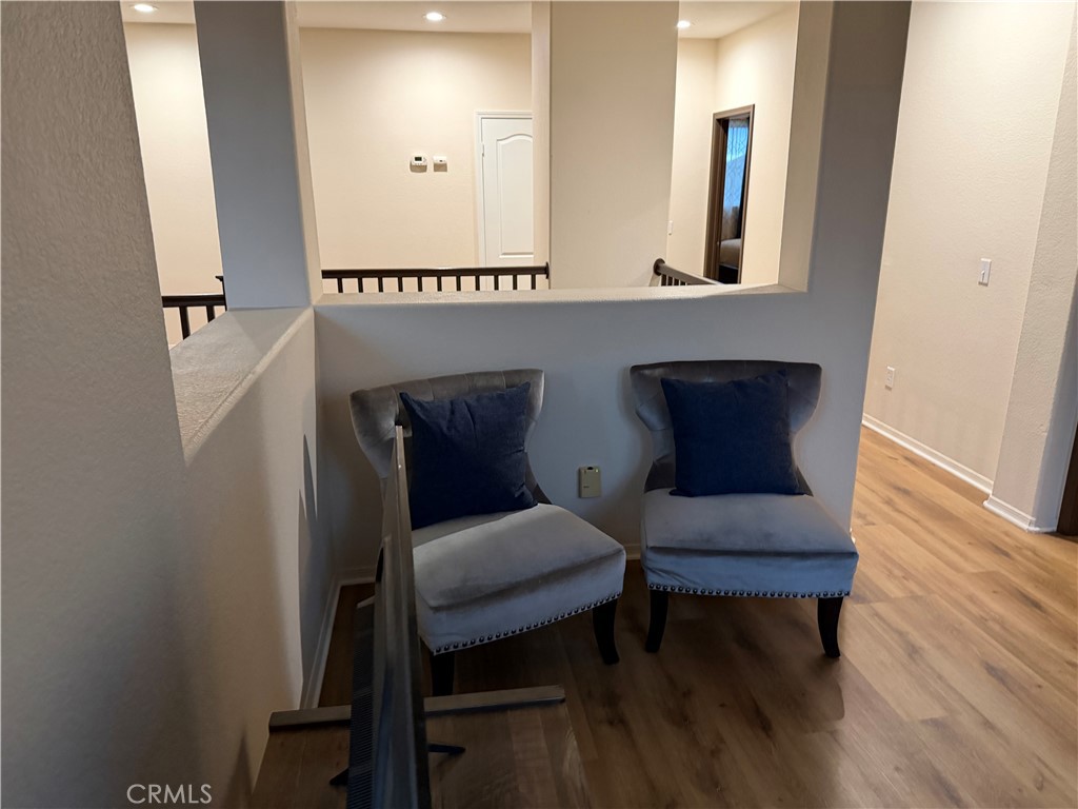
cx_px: 539
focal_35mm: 24
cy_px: 404
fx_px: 747
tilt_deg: -14.7
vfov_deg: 56.8
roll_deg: +0.2
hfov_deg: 71.6
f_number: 1.78
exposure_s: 1/60
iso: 640
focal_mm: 6.76
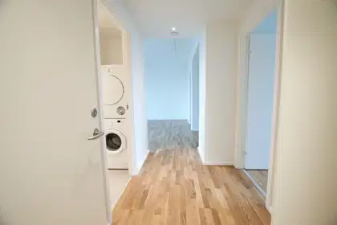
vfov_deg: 77.3
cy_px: 112
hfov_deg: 100.4
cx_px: 168
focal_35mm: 15
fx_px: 140
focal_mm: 10
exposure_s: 1/60
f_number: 5
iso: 800
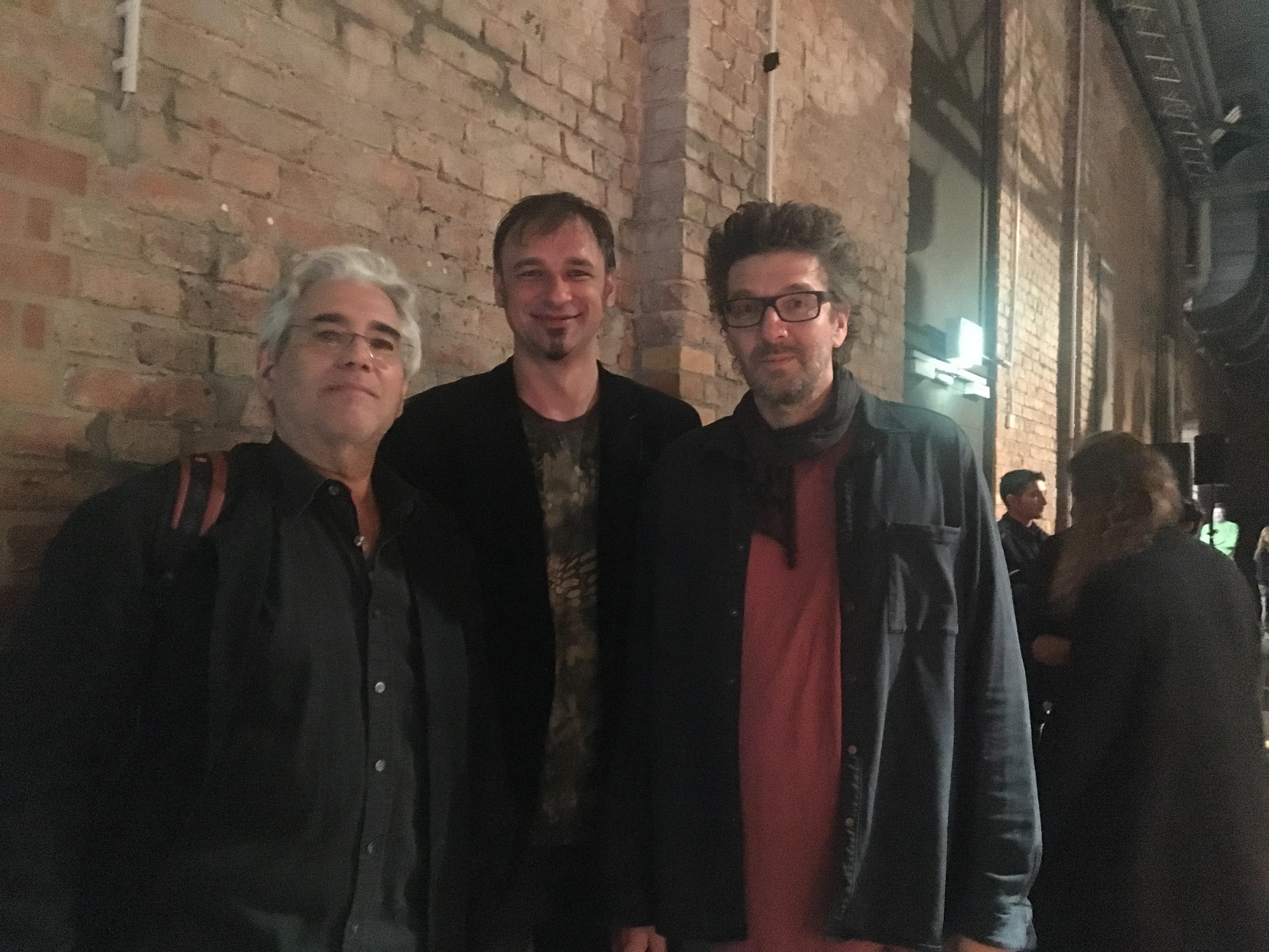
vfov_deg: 48.2
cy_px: 476
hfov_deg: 61.7
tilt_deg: +1.8
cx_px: 634
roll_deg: -1.9
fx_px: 1063
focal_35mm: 29
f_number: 2.2
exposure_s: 1/17
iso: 1600
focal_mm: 4.15
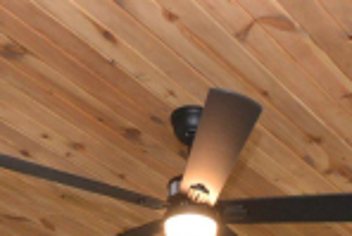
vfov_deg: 13.0
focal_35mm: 76
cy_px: 589
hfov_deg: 26.6
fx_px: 744
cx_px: 197
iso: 560
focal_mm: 10
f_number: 3.5
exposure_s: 1/60
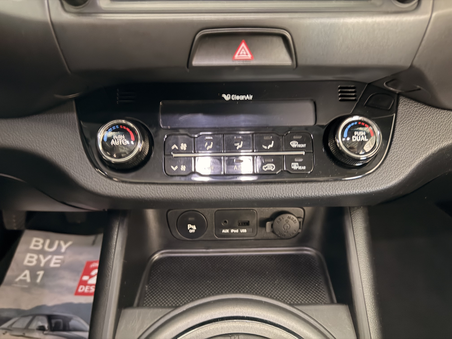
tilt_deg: -34.6
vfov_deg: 56.8
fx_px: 313
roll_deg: +0.1
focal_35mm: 24
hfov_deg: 71.6
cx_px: 226
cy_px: 170
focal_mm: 6.76
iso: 1000
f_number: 1.78
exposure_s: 1/9
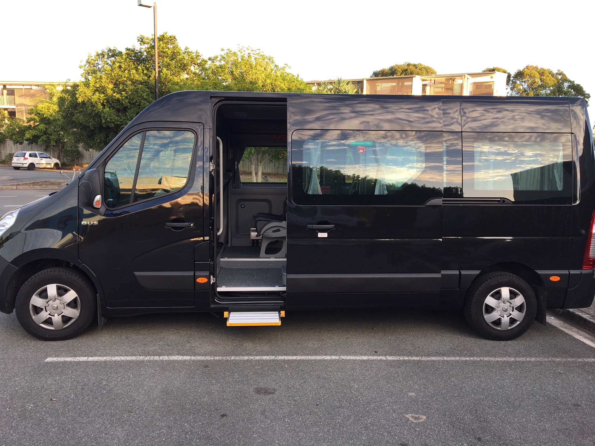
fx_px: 498
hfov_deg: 61.7
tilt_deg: -7.3
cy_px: 223
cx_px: 298
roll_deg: -1.1
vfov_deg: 48.2
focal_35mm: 29
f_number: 2.2
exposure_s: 1/113
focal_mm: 4.15
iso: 25
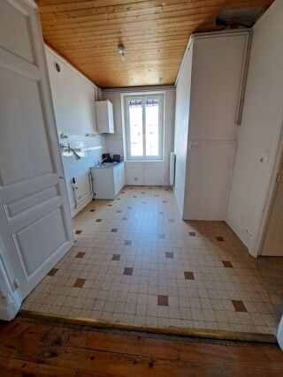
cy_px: 188
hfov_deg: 89.9
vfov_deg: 106.2
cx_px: 142
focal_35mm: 13
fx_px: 142
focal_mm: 1.74
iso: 80
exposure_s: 1/50
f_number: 2.2
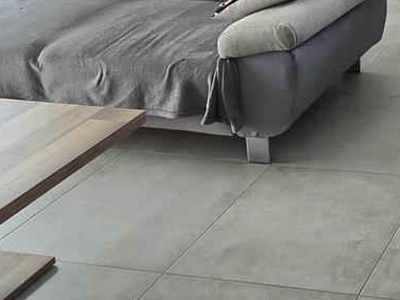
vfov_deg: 21.6
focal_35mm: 59
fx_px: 682
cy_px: -121
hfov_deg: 25.8
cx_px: 574
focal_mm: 2.2
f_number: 2.2
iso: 125
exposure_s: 1/50.3
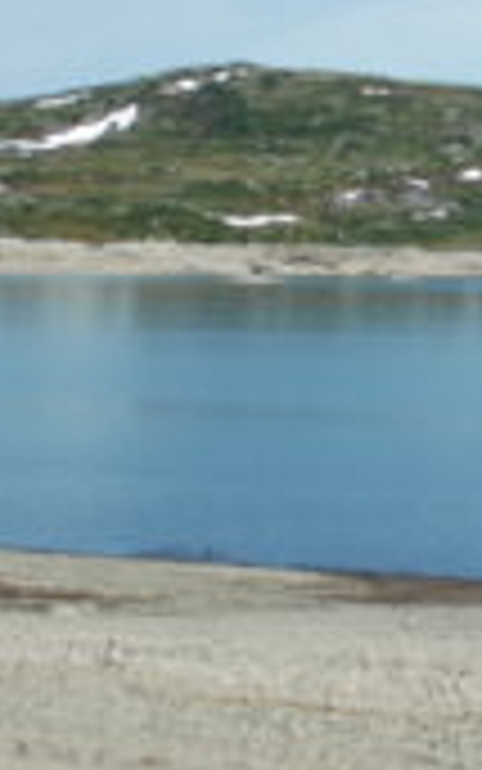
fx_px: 2625
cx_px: 689
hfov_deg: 10.2
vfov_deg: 16.7
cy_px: 308
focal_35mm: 125
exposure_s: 1/1250
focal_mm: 28
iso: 100
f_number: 4
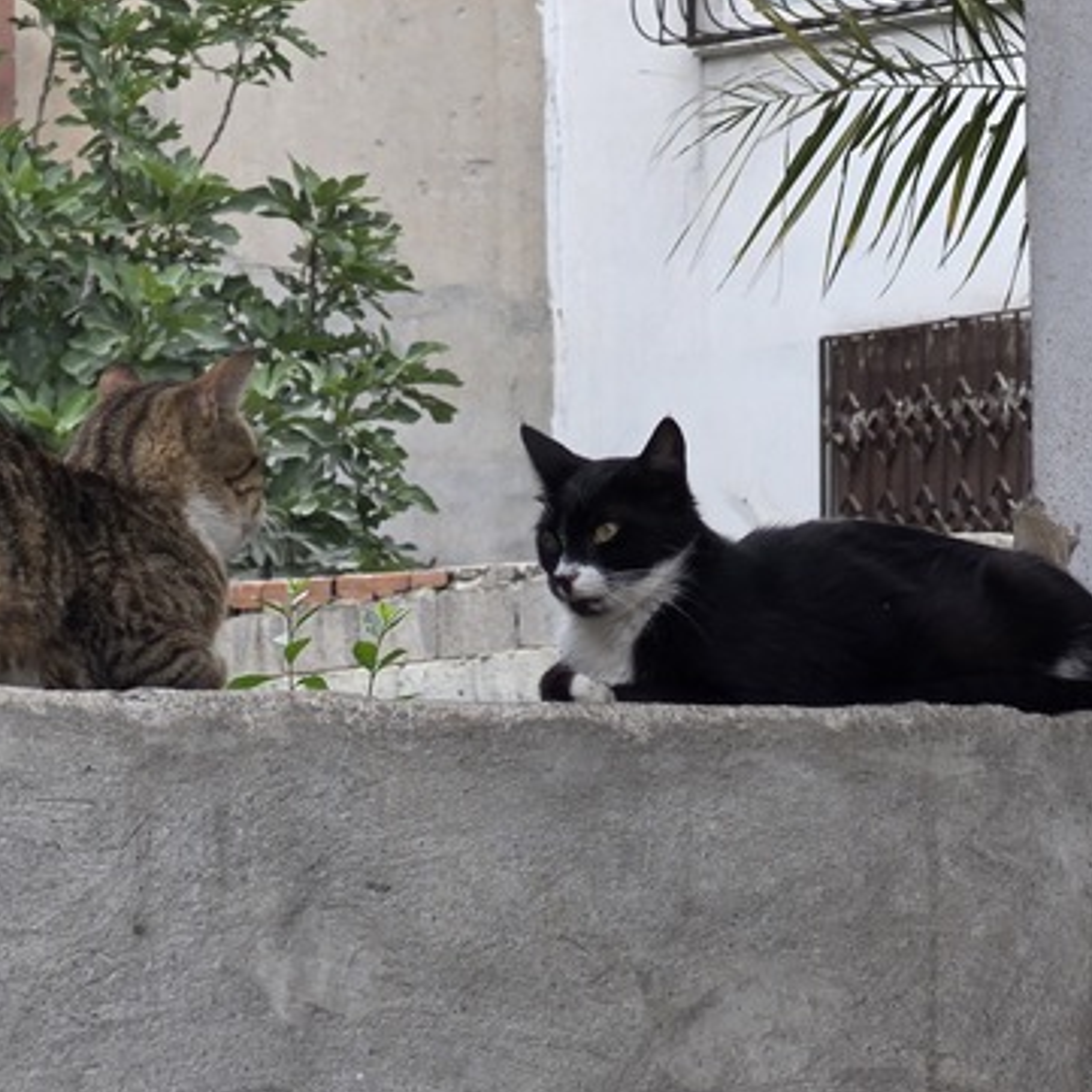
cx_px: 411
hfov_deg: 6.8
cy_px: 659
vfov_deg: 6.8
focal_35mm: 259
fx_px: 9244
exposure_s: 1/100
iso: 125
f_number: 2.9
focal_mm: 18.6
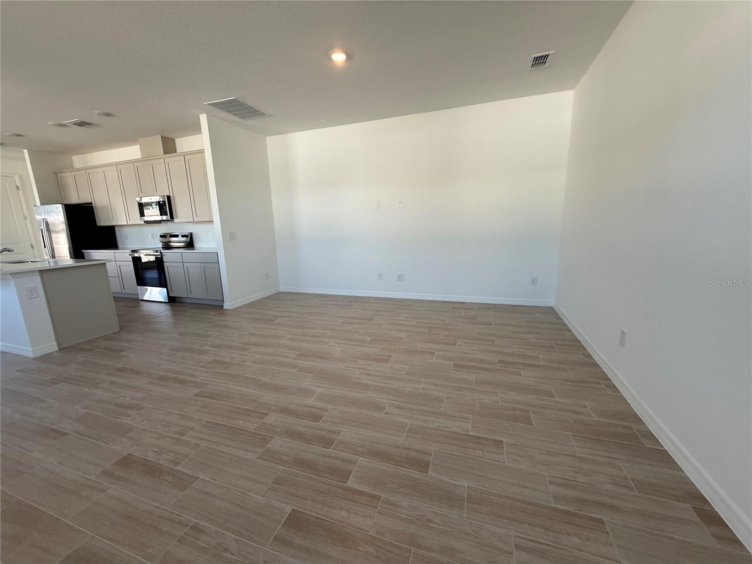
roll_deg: +1.2
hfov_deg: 102.1
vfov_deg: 85.7
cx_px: 376
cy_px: 282
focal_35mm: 14
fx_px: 304
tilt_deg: -11.8
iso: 100
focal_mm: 2.22
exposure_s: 1/120
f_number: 2.2
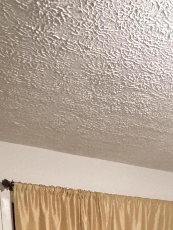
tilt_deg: -15.9
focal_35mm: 49
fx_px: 326
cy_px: 346
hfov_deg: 28.8
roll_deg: -2.6
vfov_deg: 27.1
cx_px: 147
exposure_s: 1/60
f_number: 2.2
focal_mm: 2.22
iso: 1250
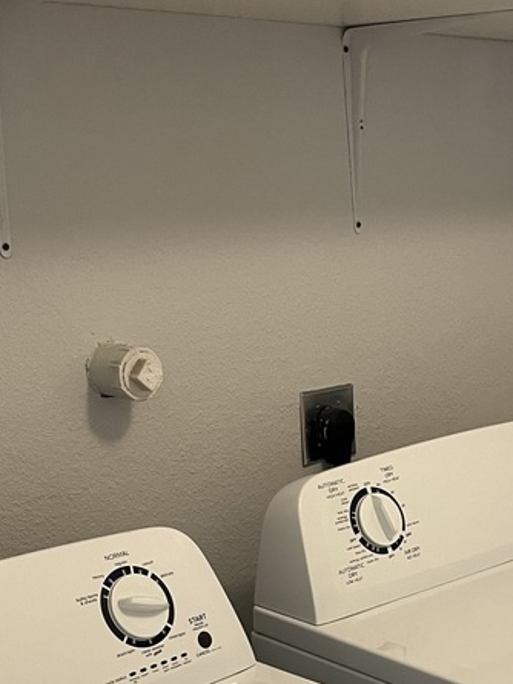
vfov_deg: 28.8
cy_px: 682
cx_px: 370
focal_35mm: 63
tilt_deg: -23.2
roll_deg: +1.7
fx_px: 1246
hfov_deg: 23.1
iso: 160
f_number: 1.6
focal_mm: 5.1
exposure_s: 1/60
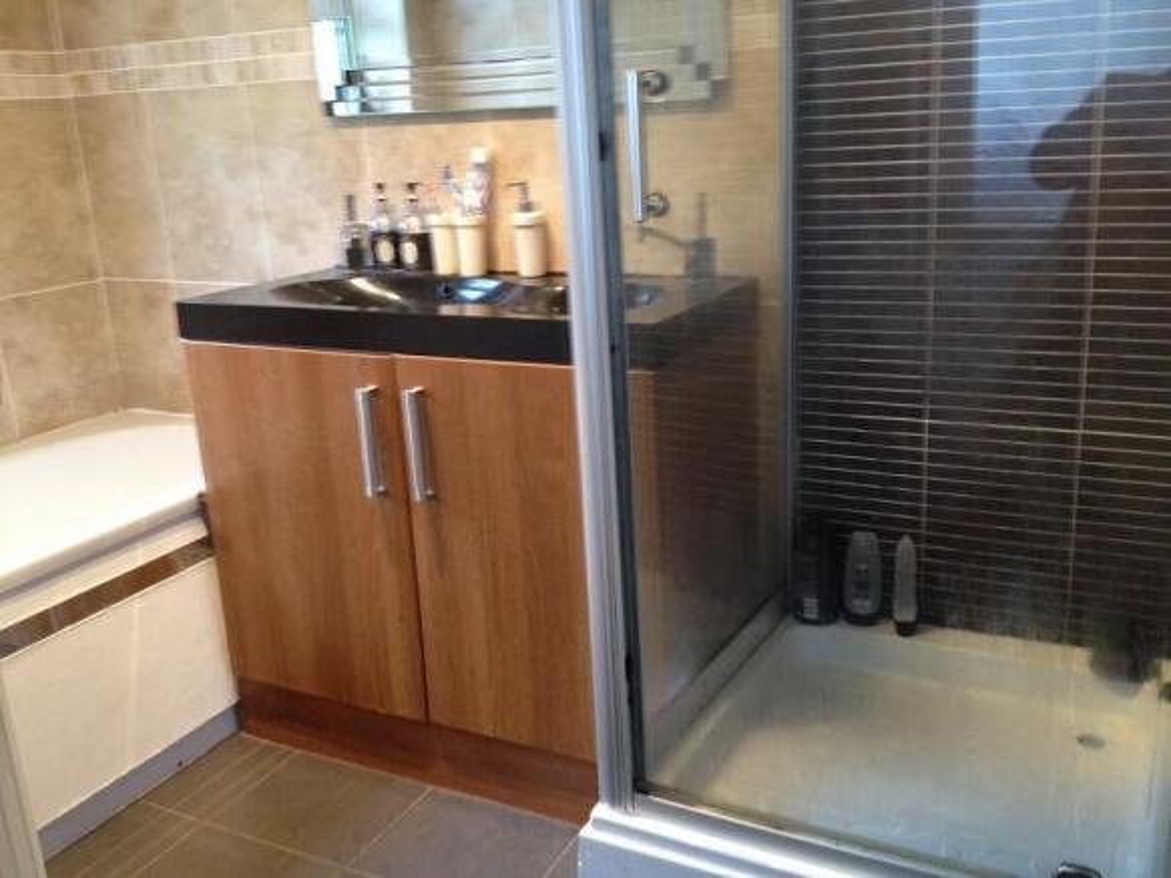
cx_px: 586
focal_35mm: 35
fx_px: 1184
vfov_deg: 40.7
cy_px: 439
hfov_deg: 52.6
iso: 250
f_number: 2.4
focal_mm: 4.28
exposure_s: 1/20
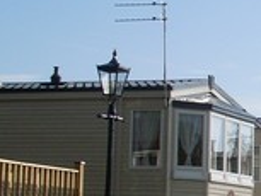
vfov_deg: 9.3
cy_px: 172
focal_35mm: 159
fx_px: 1200
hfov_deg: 11.6
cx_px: 461
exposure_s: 1/500
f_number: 7.7
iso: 80
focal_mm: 6.3
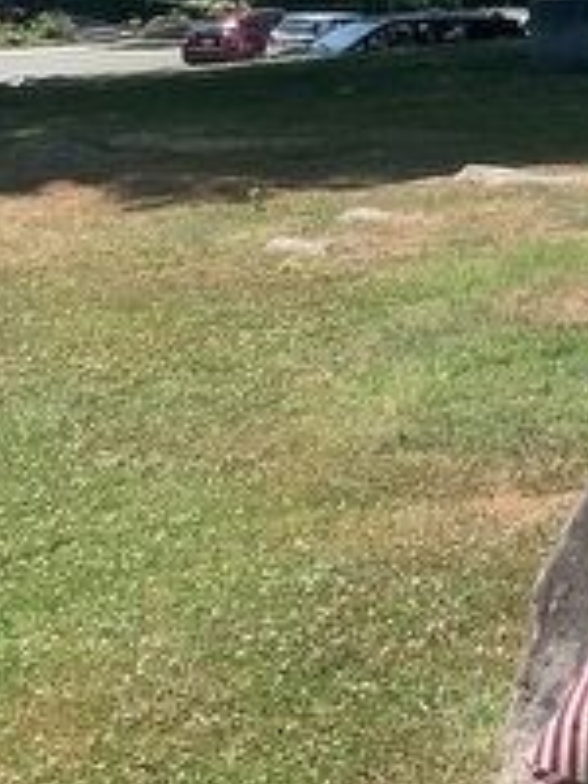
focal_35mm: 104
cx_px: 815
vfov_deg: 18.3
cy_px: -27
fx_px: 2355
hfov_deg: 13.6
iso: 25
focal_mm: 4.25
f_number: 1.8
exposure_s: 1/1880
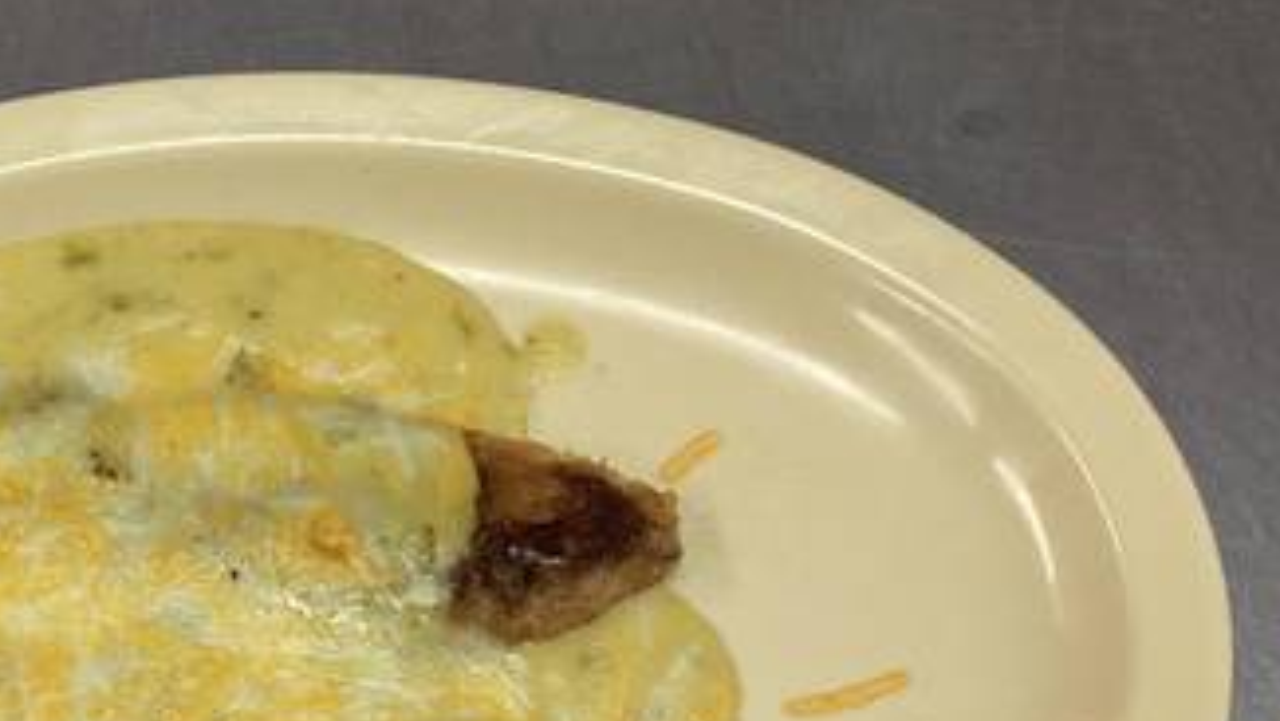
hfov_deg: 33.2
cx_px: 232
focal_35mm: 61
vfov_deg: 19.4
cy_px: 630
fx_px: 2071
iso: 80
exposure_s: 1/120
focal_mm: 3.3
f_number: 2.4
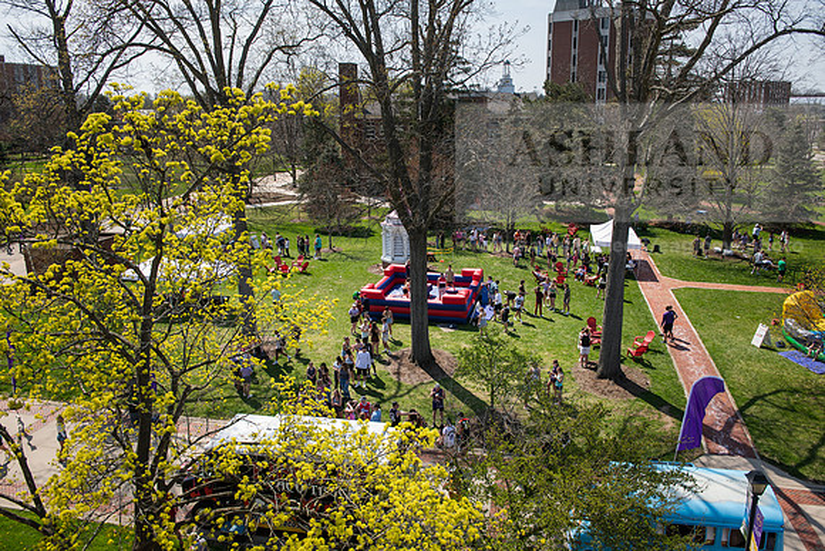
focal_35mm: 29
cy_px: 276
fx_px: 665
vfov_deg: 45.0
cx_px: 412
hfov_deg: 63.6
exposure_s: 1/400
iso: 125
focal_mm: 29
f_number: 5
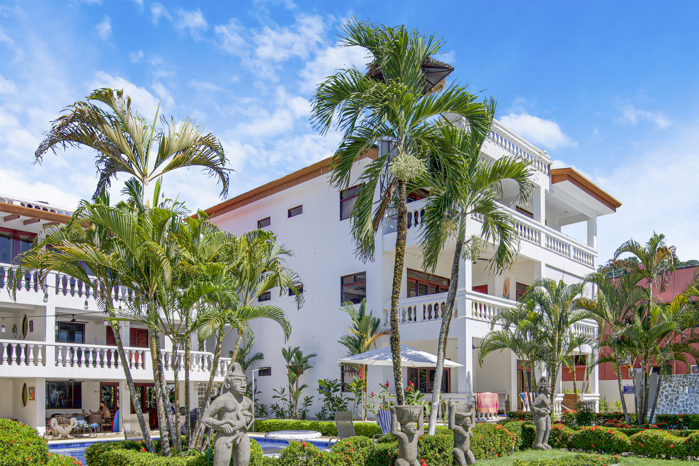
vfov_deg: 43.3
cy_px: 400
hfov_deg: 65.0
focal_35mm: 28
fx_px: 544
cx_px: 412
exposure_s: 1/500
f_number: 7.1
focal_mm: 16
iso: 100
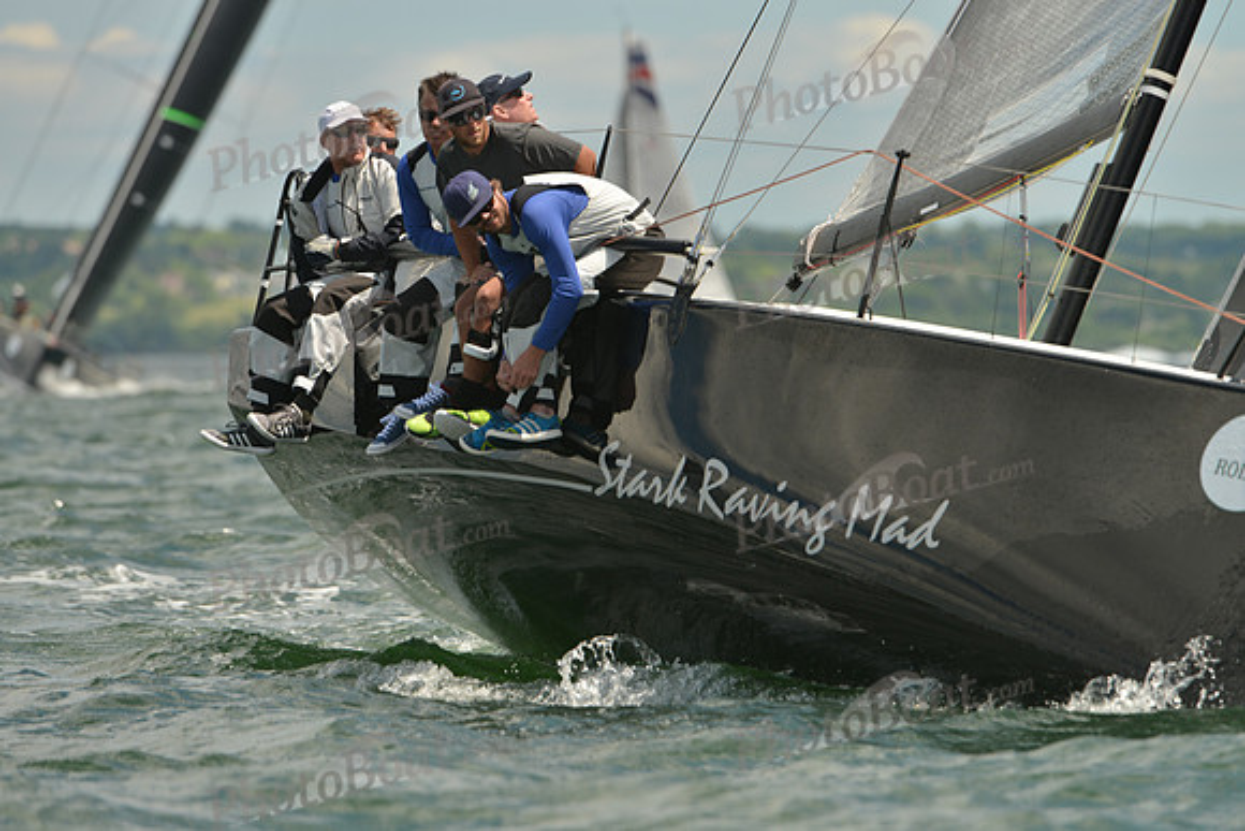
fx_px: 13836
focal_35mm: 400
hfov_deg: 5.2
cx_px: 622
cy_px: 416
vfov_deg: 3.4
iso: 200
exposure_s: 1/800
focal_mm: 400
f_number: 6.3
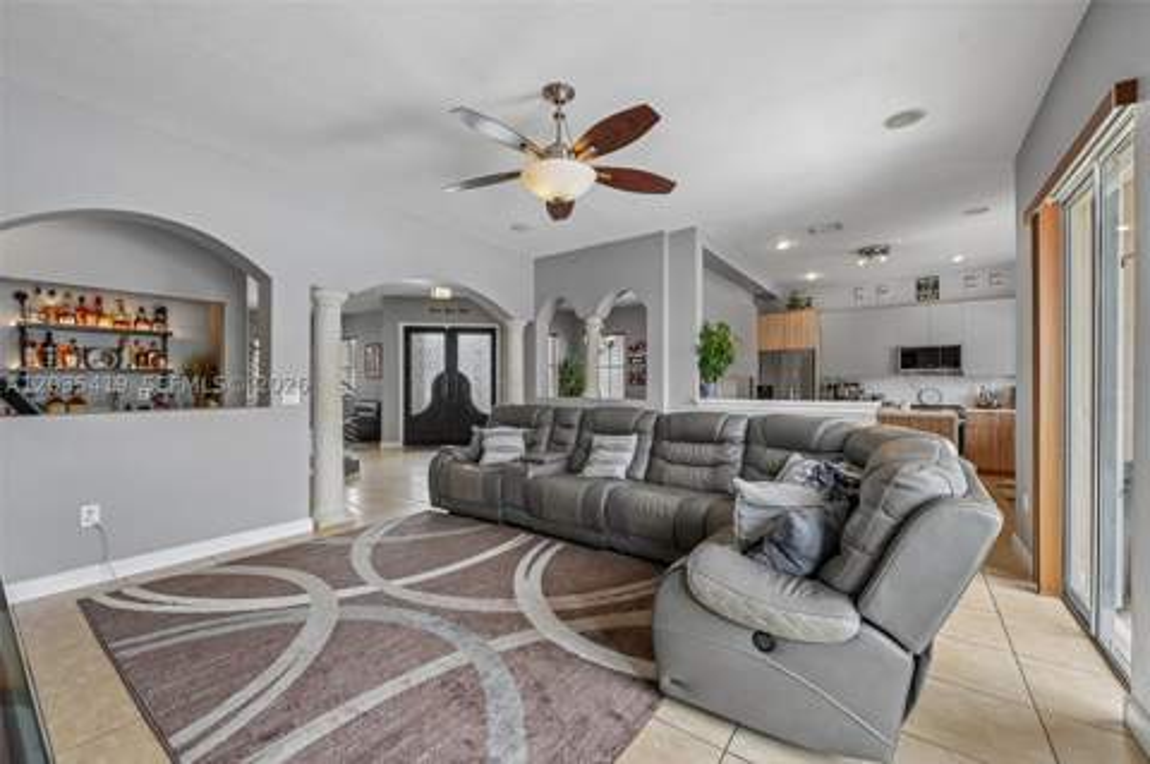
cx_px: 575
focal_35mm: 14
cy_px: 382
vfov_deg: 81.1
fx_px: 447
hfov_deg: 104.3
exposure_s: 1/60
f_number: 9
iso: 320
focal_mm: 14
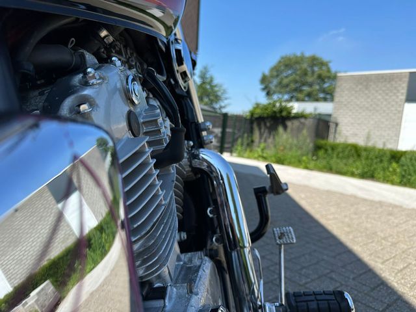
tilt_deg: -4.8
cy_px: 156
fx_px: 288
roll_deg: -6.1
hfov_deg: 71.6
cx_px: 208
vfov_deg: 56.8
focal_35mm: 24
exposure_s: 1/2469
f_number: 1.78
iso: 80
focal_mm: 6.86
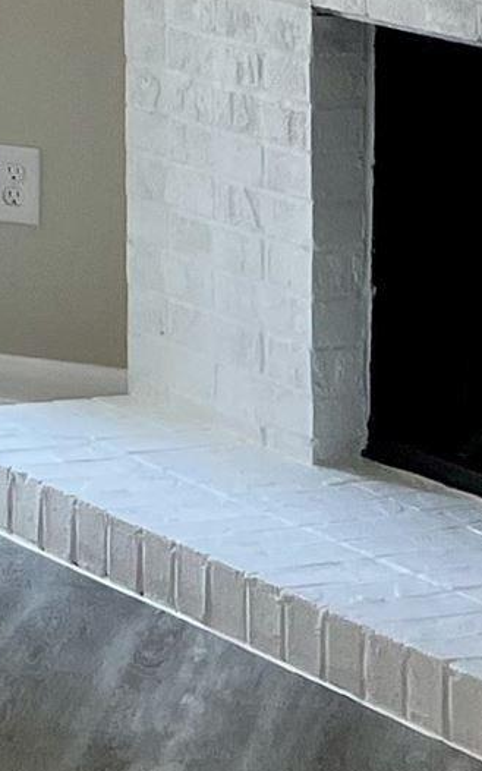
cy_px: -485
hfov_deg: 6.9
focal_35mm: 161
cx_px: -1195
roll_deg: -0.7
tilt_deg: -0.5
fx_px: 3382
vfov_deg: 12.2
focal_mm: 5.7
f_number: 1.5
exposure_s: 1/120
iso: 80
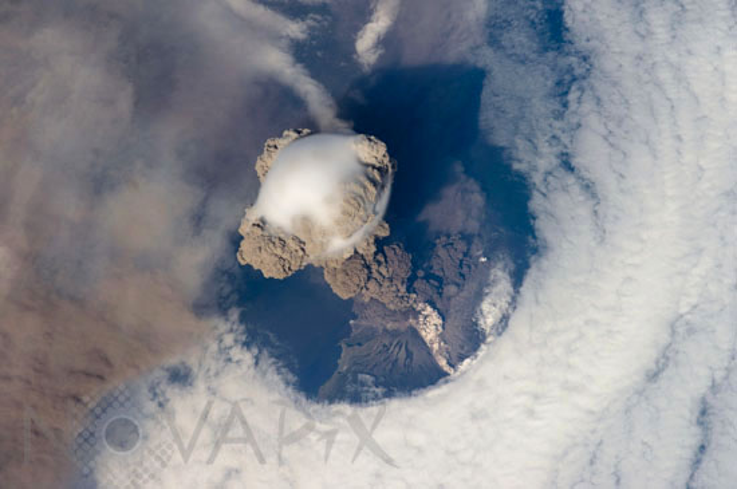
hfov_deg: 3.4
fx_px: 12265
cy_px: 244
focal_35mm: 600
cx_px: 368
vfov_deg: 2.3
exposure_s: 1/1250
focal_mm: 400
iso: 160
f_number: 5.6
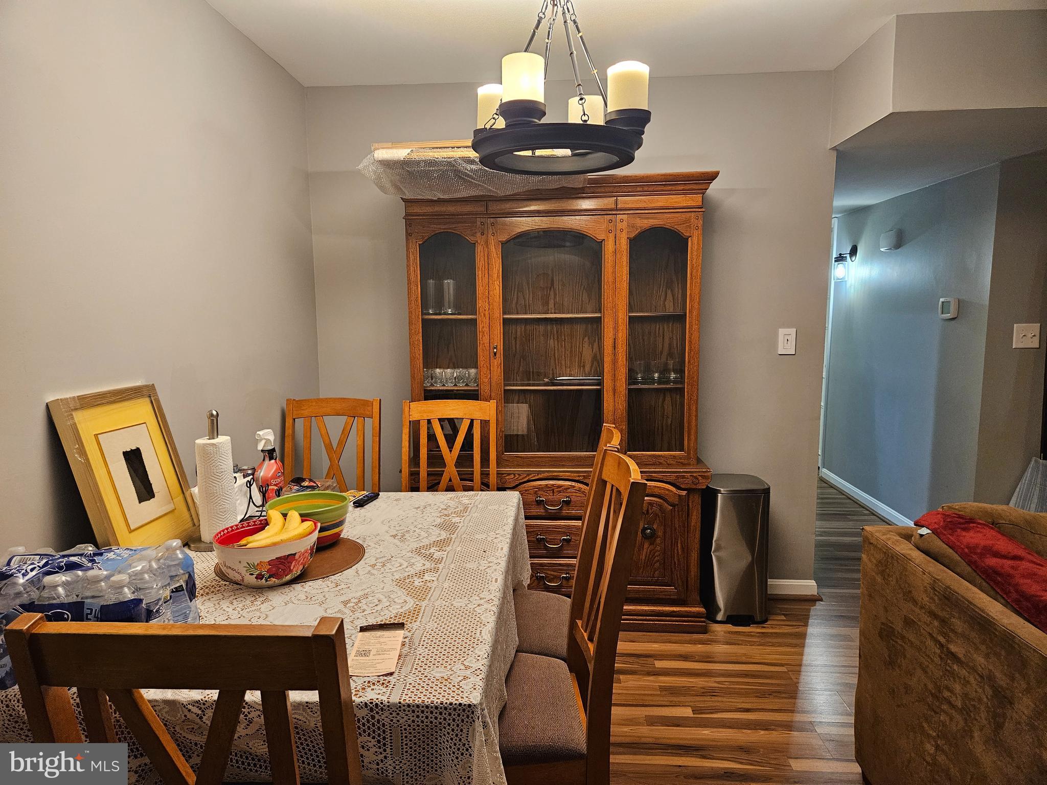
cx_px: 524
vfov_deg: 58.9
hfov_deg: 73.9
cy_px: 392
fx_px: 696
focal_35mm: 23
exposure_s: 1/120
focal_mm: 5.4
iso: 400
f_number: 1.8
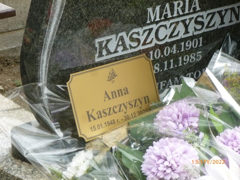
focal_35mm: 151
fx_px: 1047
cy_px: 90
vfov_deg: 9.8
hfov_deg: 13.1
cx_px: 120
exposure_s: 1/100
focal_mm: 26.9
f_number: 5.2
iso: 320
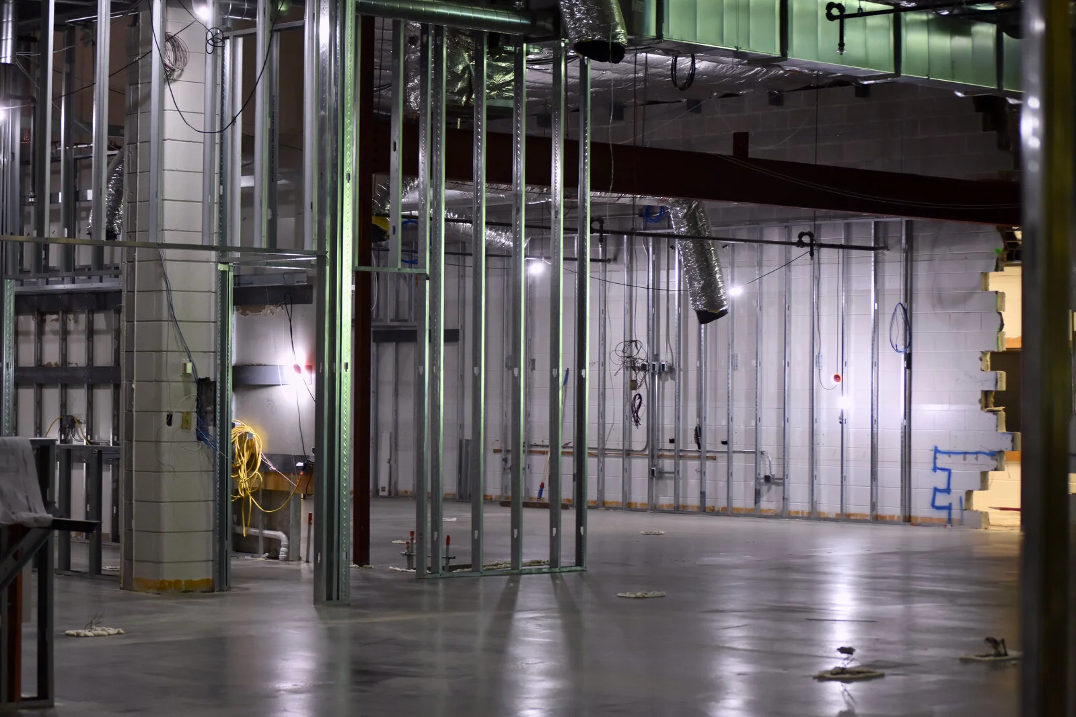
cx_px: 538
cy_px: 358
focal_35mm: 82
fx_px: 2466
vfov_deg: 16.6
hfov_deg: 24.6
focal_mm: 55
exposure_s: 1/60
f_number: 4
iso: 800
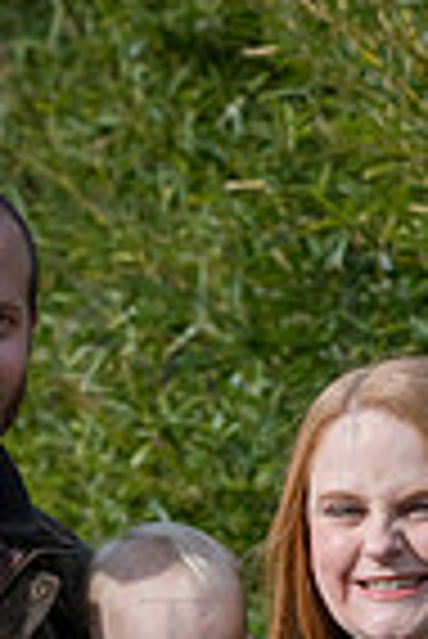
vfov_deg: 5.8
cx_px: 167
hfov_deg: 3.9
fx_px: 6315
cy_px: 796
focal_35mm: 355
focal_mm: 112
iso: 400
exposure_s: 1/1000
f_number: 7.1
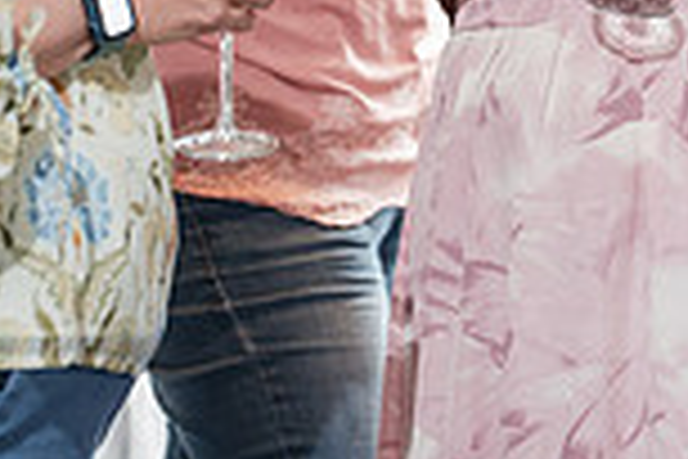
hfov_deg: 5.8
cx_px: 643
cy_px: -304
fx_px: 6803
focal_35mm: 356
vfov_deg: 3.8
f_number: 4
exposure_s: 1/250
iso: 2500
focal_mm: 94
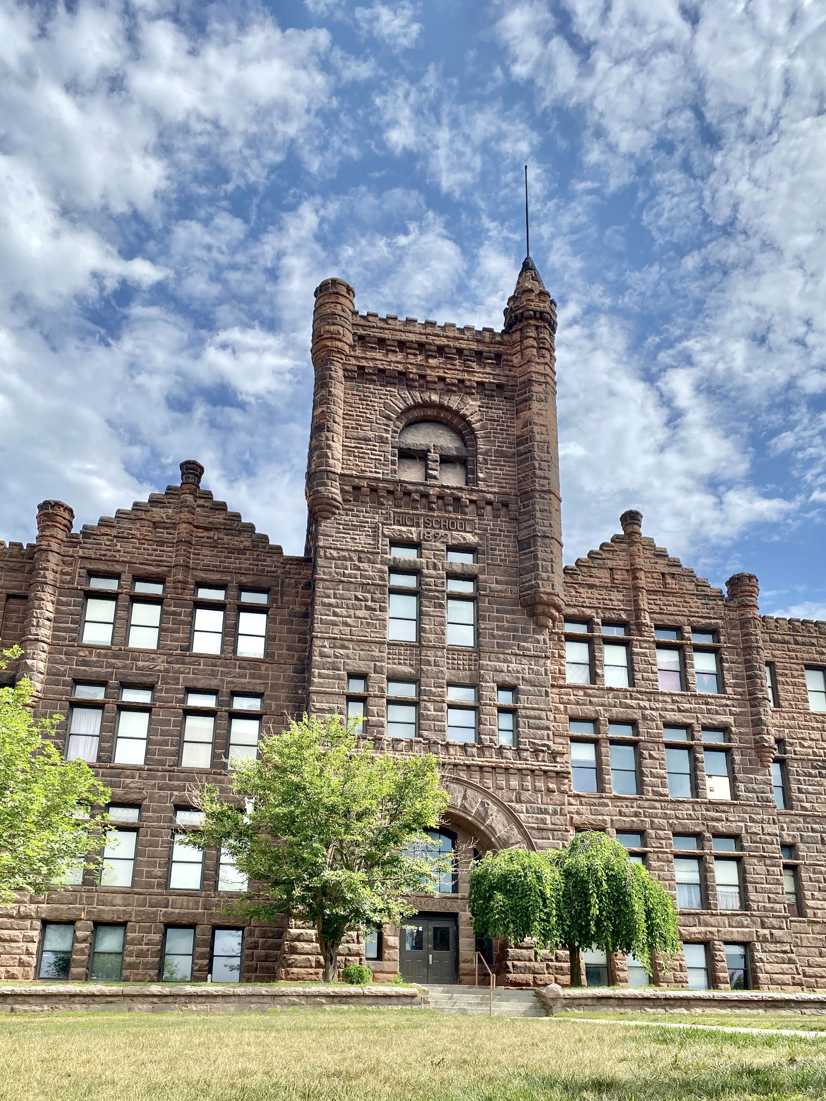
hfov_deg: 53.1
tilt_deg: +27.5
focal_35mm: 26
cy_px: 550
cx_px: 413
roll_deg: +0.7
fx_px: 827
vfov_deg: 67.3
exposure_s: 1/3125
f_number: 1.8
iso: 32
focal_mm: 4.25
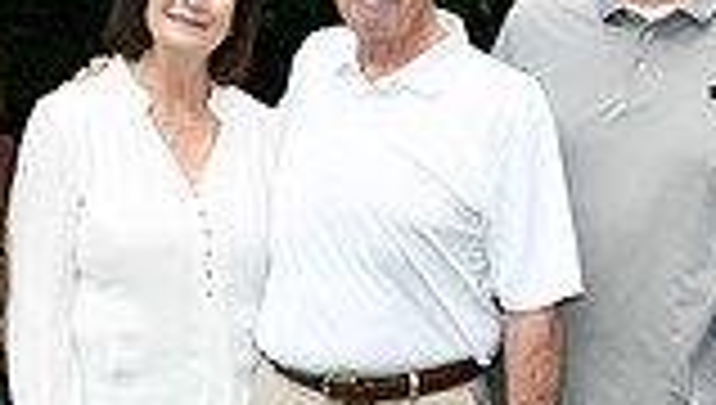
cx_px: 315
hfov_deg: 17.5
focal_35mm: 122
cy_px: 425
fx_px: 2320
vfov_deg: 9.9
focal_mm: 32
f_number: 5.6
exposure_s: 1/250
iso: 1600
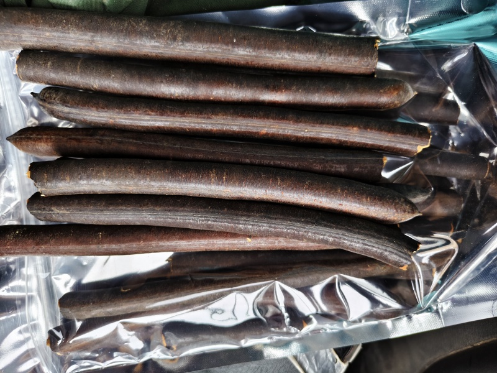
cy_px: 186
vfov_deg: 58.9
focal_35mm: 23
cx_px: 248
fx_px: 330
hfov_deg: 73.9
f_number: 1.88
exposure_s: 1/50
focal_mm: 5.56
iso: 393
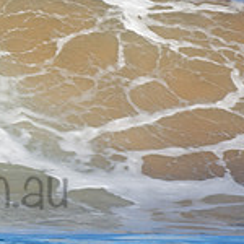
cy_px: 170
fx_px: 19602
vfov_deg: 0.7
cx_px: -104
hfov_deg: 0.7
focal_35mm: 2458
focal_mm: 500
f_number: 5.6
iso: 200
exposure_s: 1/1000
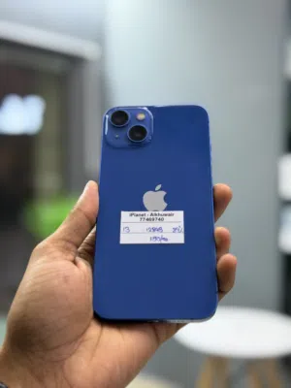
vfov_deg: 39.7
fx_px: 538
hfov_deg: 30.3
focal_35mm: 48
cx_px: 146
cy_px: 194
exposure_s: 1/50
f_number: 1.78
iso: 80
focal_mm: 6.76
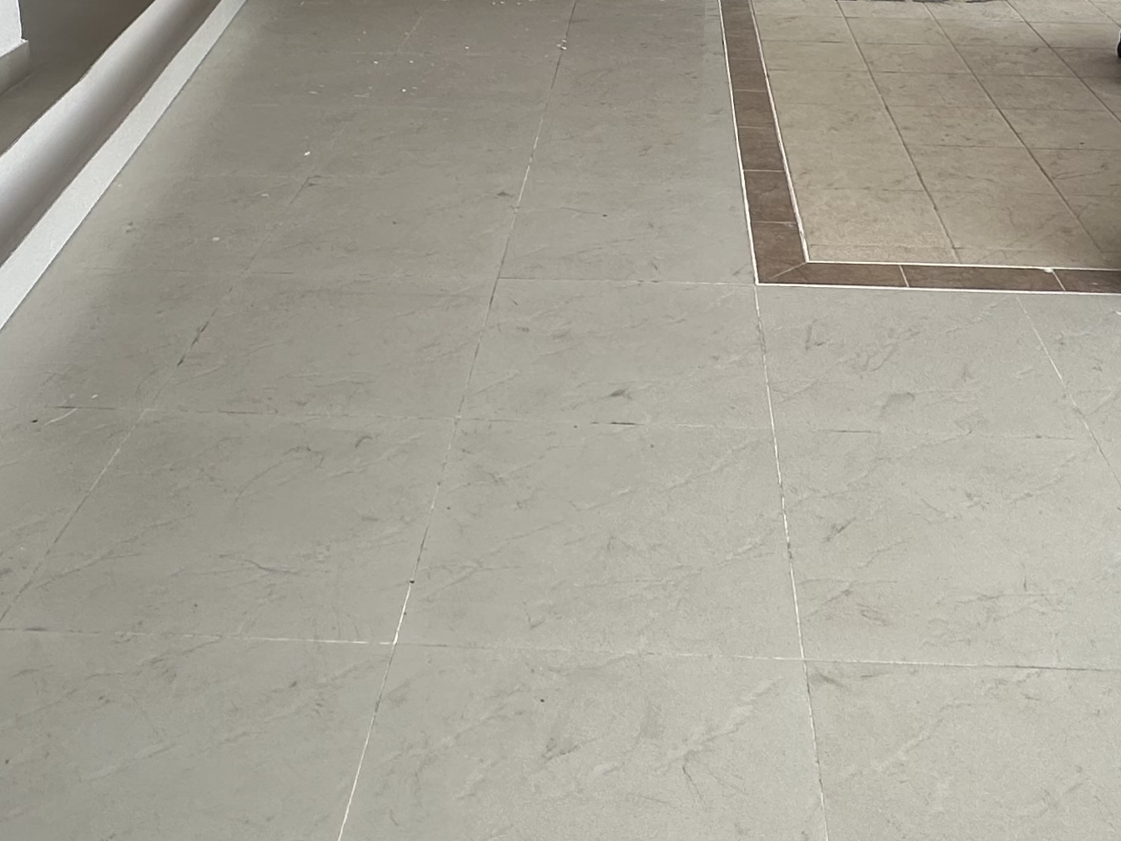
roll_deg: -1.1
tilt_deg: -12.3
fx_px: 1360
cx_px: 625
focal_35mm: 42
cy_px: -3
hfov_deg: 44.7
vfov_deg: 31.7
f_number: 2.2
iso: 40
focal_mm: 2.22
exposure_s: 1/208
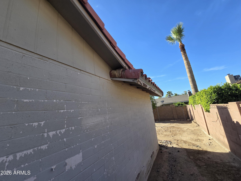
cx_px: 120
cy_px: 90
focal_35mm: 13
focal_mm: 2.2
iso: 50
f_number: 2.2
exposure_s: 1/1108
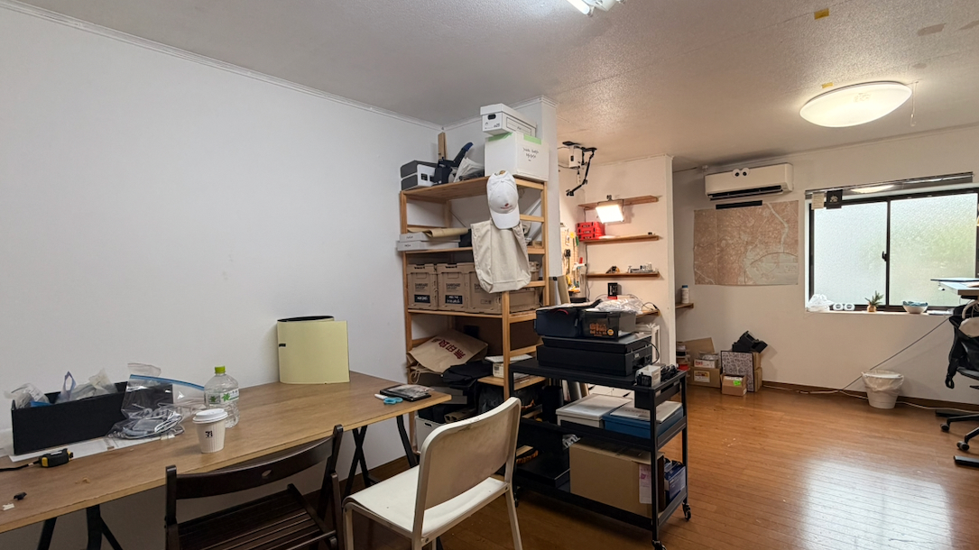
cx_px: 534
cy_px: 297
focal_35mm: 18
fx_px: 467
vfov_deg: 60.9
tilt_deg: -3.7
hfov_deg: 92.4
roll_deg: +1.4
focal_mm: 2.22
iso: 160
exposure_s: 1/100
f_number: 2.2
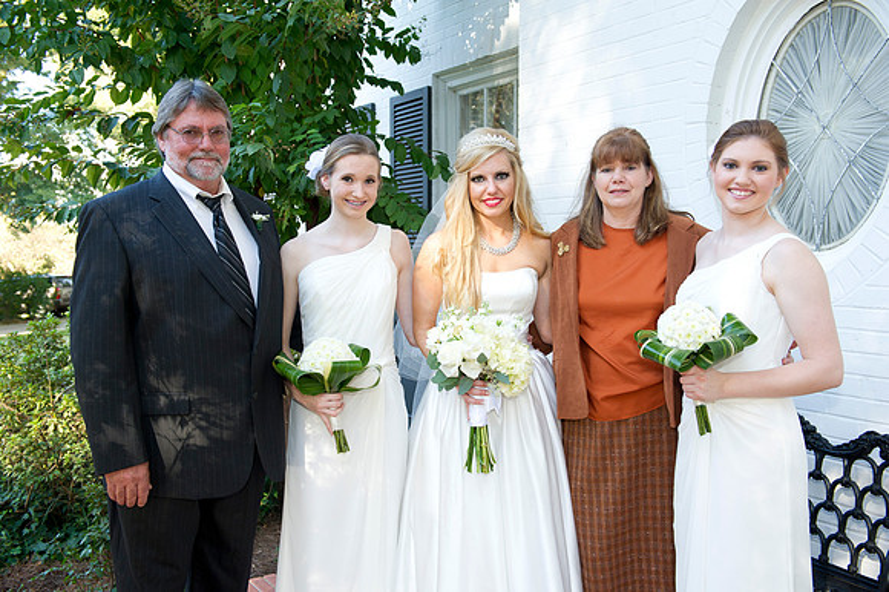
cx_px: 444
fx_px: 864
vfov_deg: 37.8
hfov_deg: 54.5
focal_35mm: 35
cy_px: 296
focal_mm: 35
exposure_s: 1/125
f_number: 5.6
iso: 500
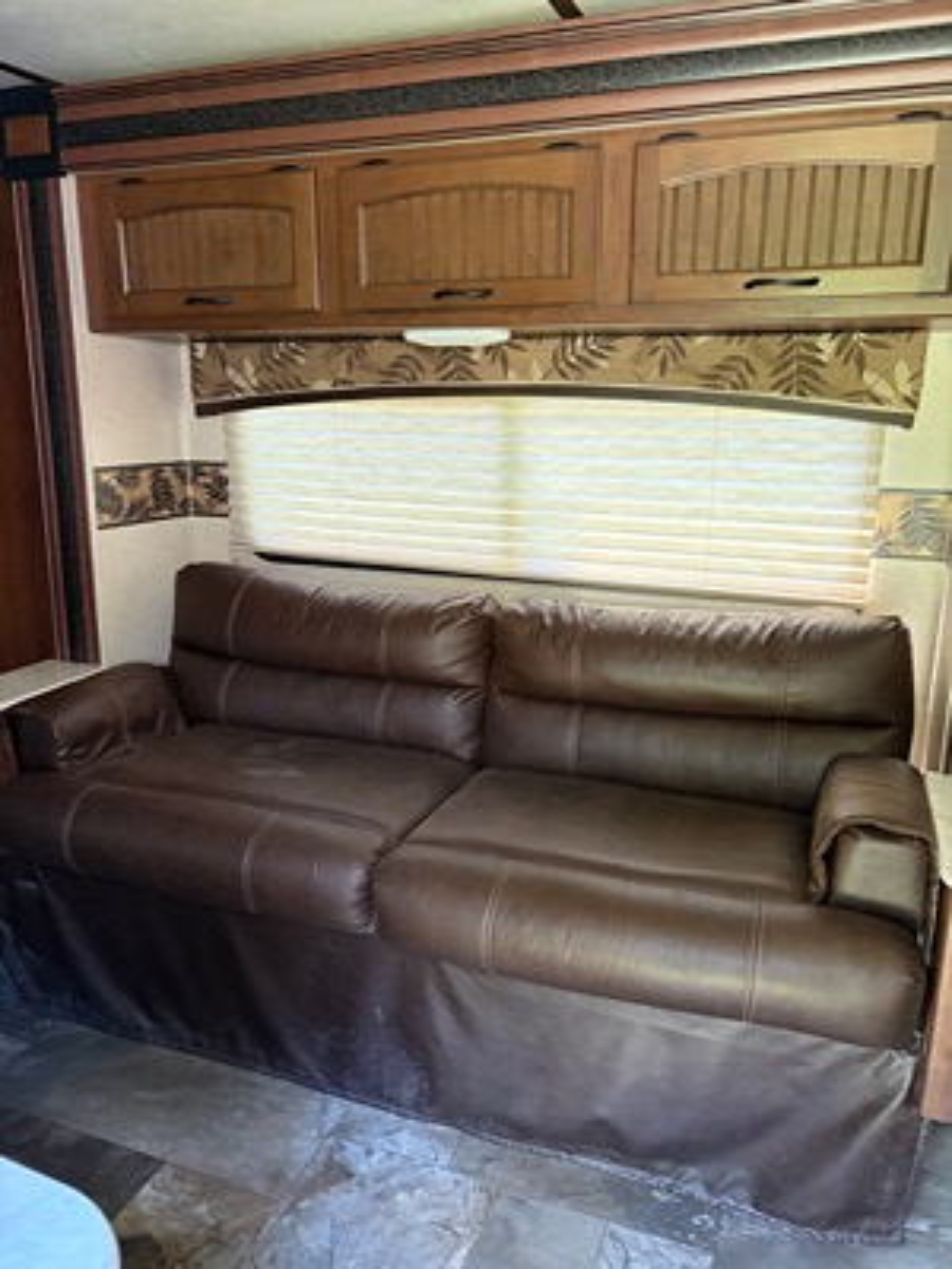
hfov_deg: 53.1
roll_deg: -0.1
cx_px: 476
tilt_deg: -10.4
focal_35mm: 26
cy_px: 634
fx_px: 953
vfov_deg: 67.3
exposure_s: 1/60
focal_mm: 5.96
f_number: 1.6
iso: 400
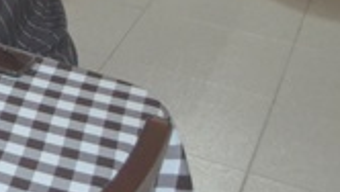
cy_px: -203
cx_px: -215
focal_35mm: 133
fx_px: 1201
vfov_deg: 8.6
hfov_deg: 14.7
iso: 3200
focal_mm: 22
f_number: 3.8
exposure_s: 1/60
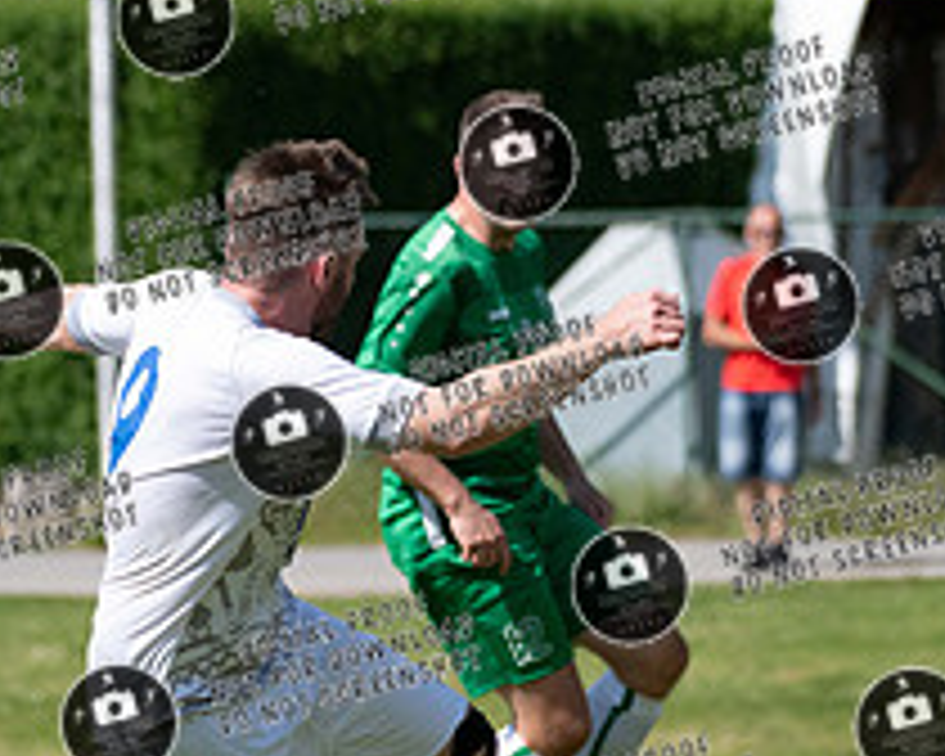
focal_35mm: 522
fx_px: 14599
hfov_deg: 3.7
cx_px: 373
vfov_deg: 3.0
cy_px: 515
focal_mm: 200
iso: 1250
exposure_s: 1/6400
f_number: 5.6
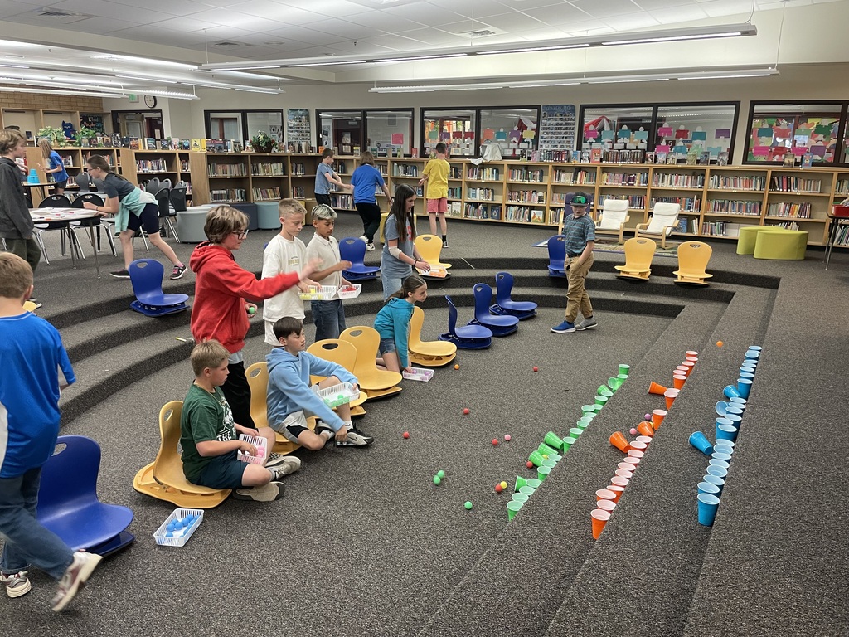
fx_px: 638
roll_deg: -1.0
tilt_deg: -15.0
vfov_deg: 53.1
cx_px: 424
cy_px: 318
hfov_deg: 67.3
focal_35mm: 26
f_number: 1.6
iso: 200
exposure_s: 1/60
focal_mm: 4.2
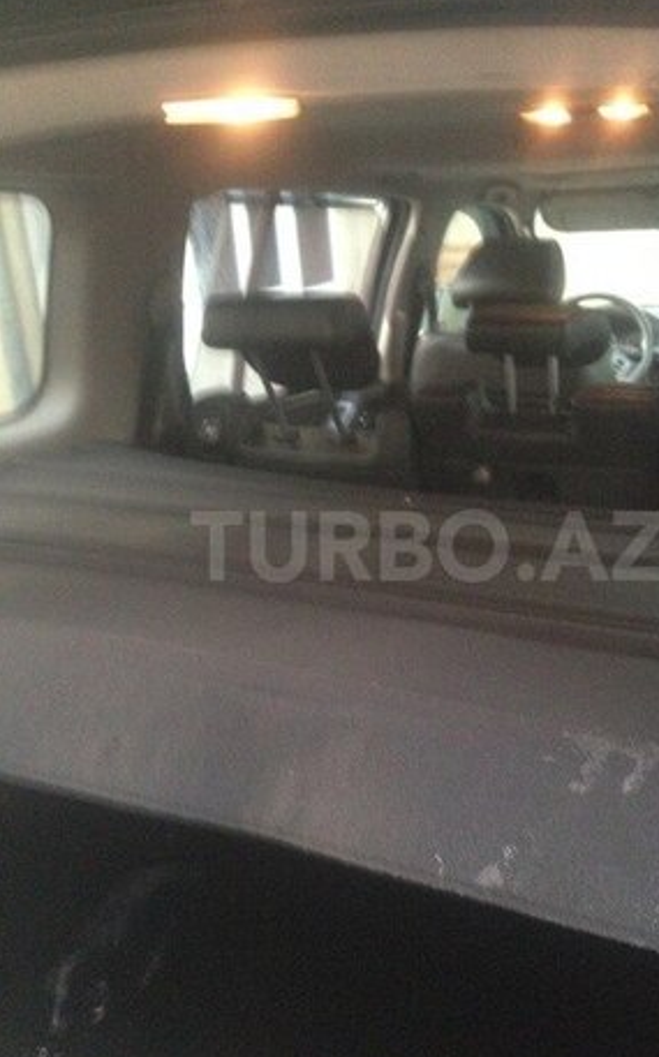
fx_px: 1094
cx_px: 428
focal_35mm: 38
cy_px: 546
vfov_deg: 51.6
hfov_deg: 33.3
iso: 400
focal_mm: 4.12
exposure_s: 1/15
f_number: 2.4
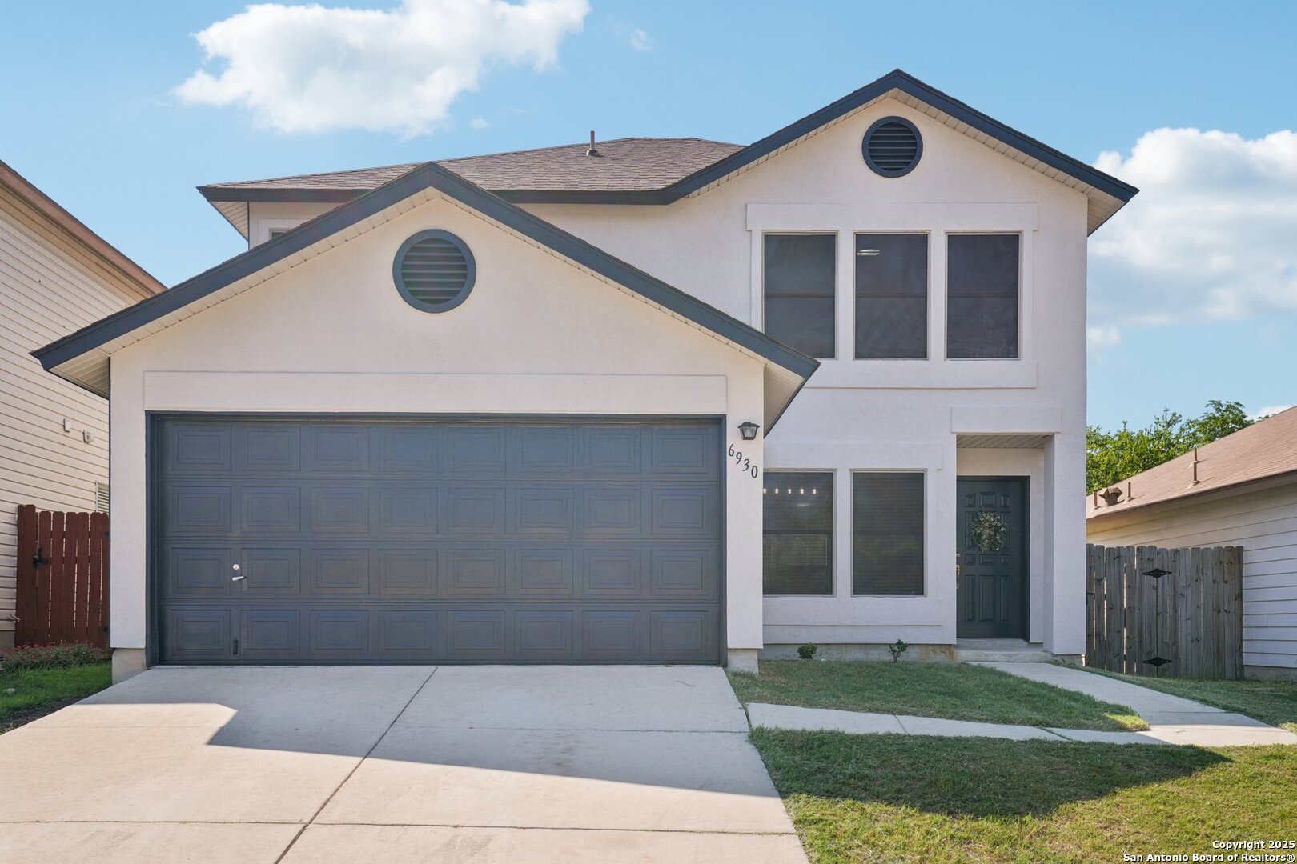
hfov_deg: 54.4
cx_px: 648
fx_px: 1261
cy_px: 432
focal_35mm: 35
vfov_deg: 37.9
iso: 200
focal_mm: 35
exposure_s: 1/250
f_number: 8
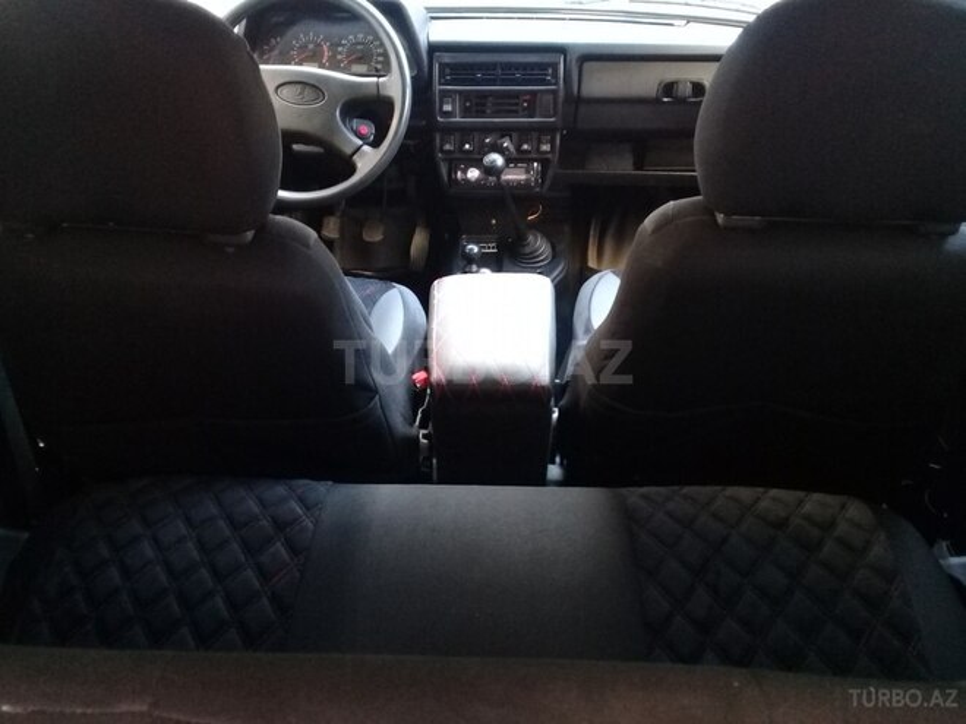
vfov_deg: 45.4
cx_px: 483
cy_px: 362
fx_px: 865
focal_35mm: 31
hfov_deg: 58.4
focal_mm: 3.3
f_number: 2.2
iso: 200
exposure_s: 1/17
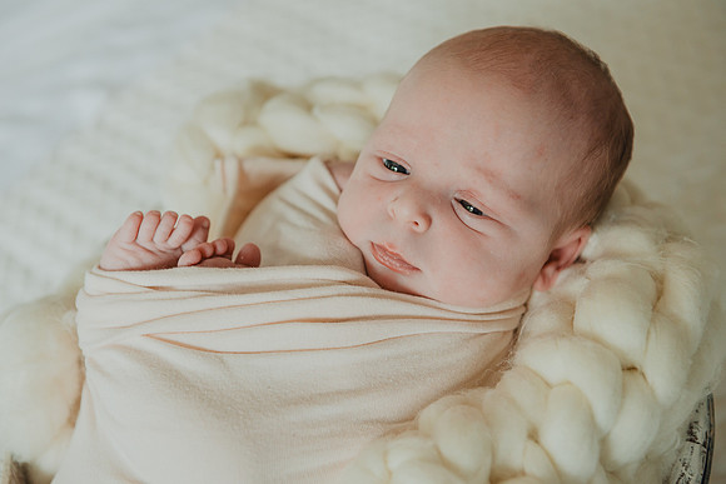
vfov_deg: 24.1
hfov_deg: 35.4
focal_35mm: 56
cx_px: 363
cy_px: 242
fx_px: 1137
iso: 2000
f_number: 3.5
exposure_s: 1/320
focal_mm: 55
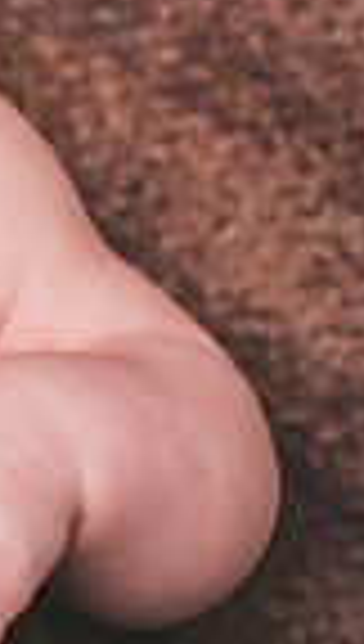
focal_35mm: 212
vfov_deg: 10.1
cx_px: -800
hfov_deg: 5.4
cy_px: 7
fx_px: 3618
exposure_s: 1/320
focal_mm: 50
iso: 250
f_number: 2.8
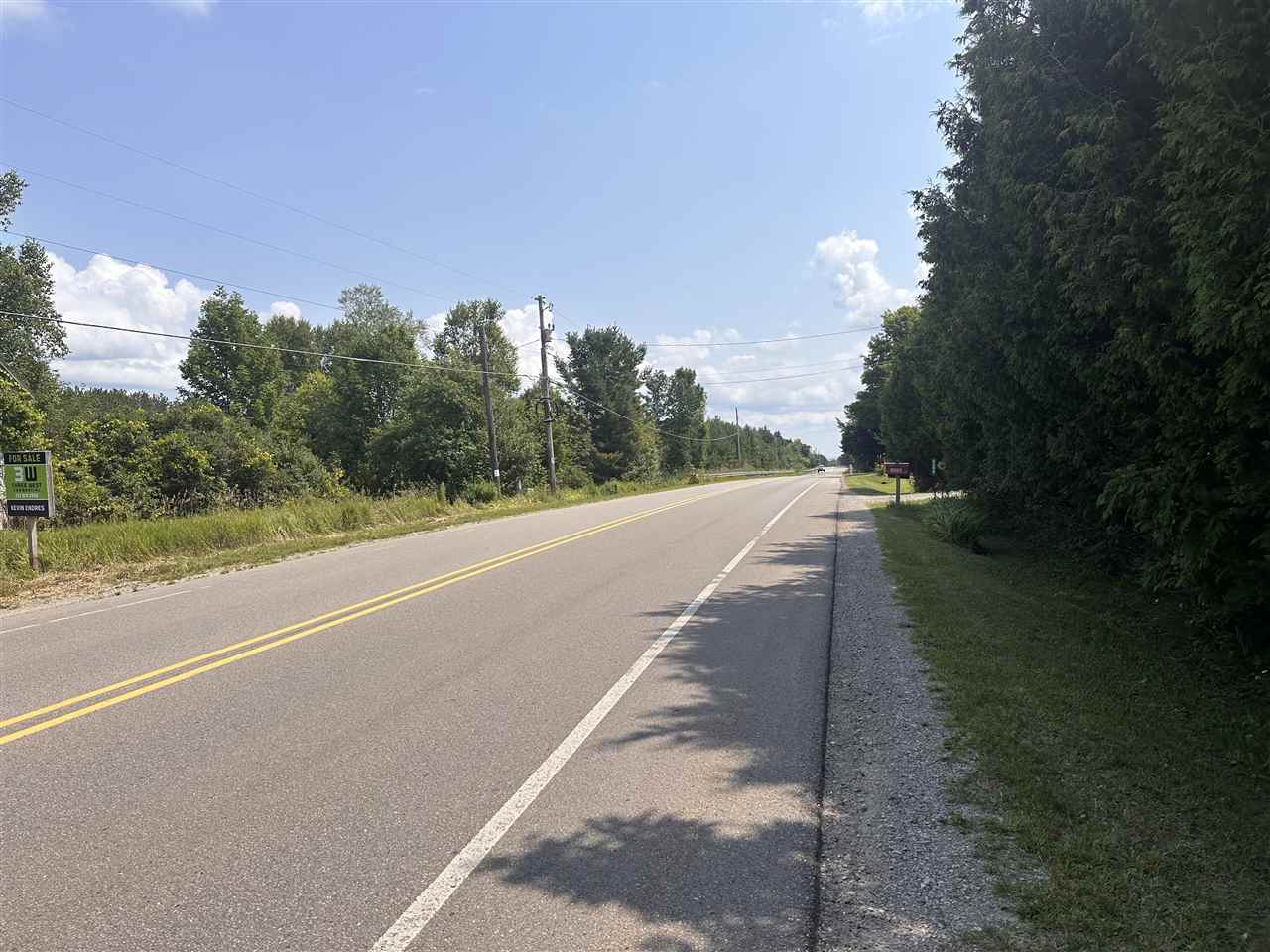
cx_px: 635
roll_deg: +2.1
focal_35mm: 24
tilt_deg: +0.1
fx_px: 881
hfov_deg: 71.6
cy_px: 476
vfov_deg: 56.8
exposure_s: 1/7042
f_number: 1.78
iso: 80
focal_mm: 6.86
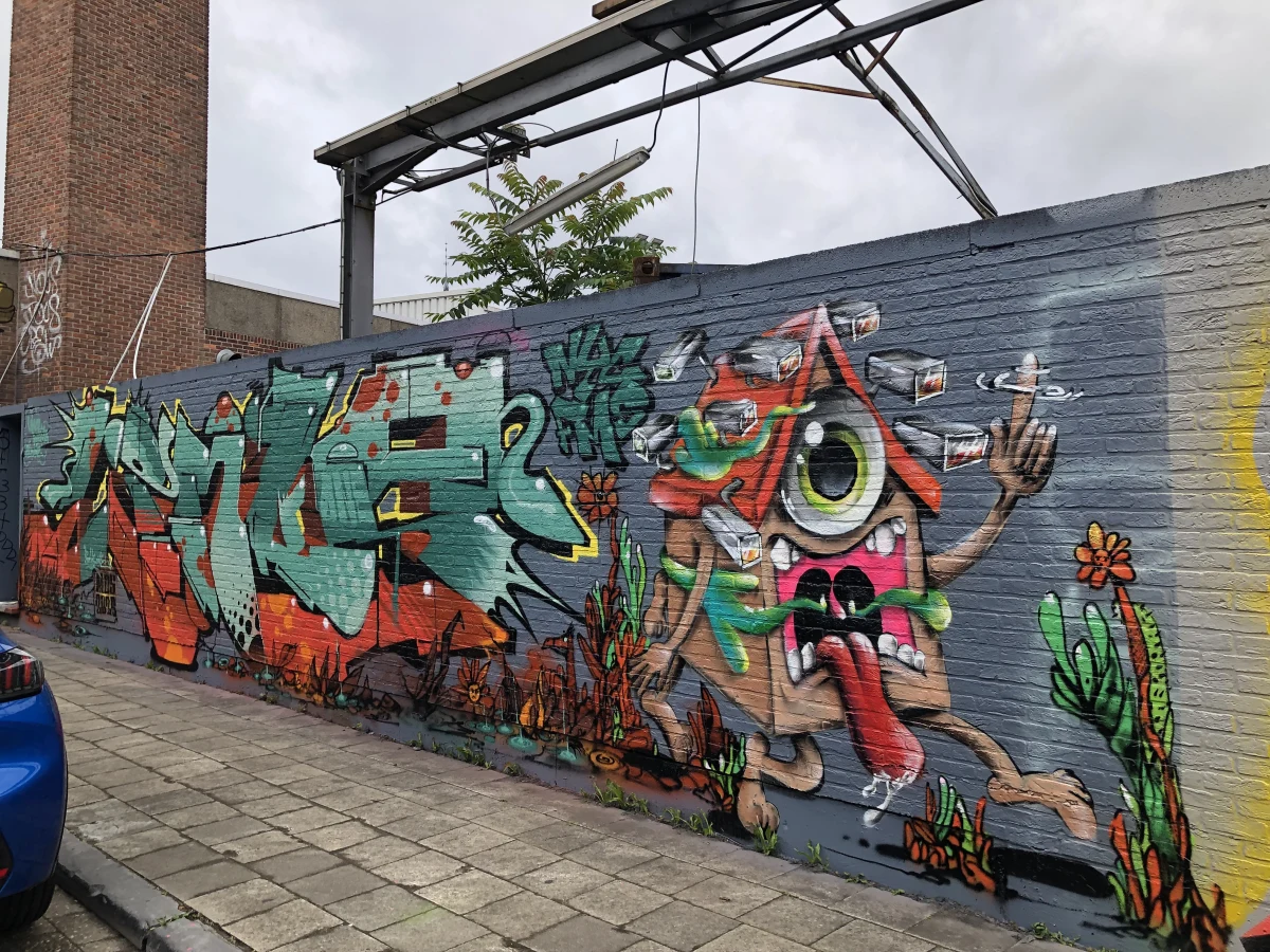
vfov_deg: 49.7
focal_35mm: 28
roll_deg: +1.7
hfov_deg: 63.4
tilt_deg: +2.4
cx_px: 635
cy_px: 476
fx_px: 1027
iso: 20
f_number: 1.8
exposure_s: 1/842
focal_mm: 4
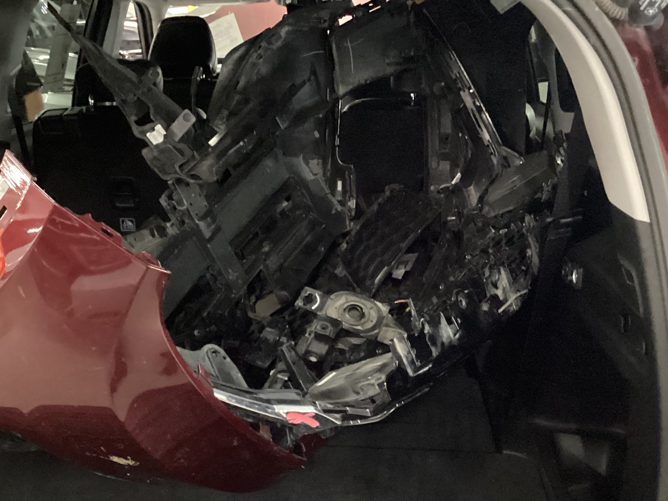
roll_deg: +1.9
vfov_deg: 33.3
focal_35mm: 43
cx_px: 241
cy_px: 328
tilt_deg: -23.5
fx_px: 830
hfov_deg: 43.4
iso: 640
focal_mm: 3.3
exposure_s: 1/20
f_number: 2.4
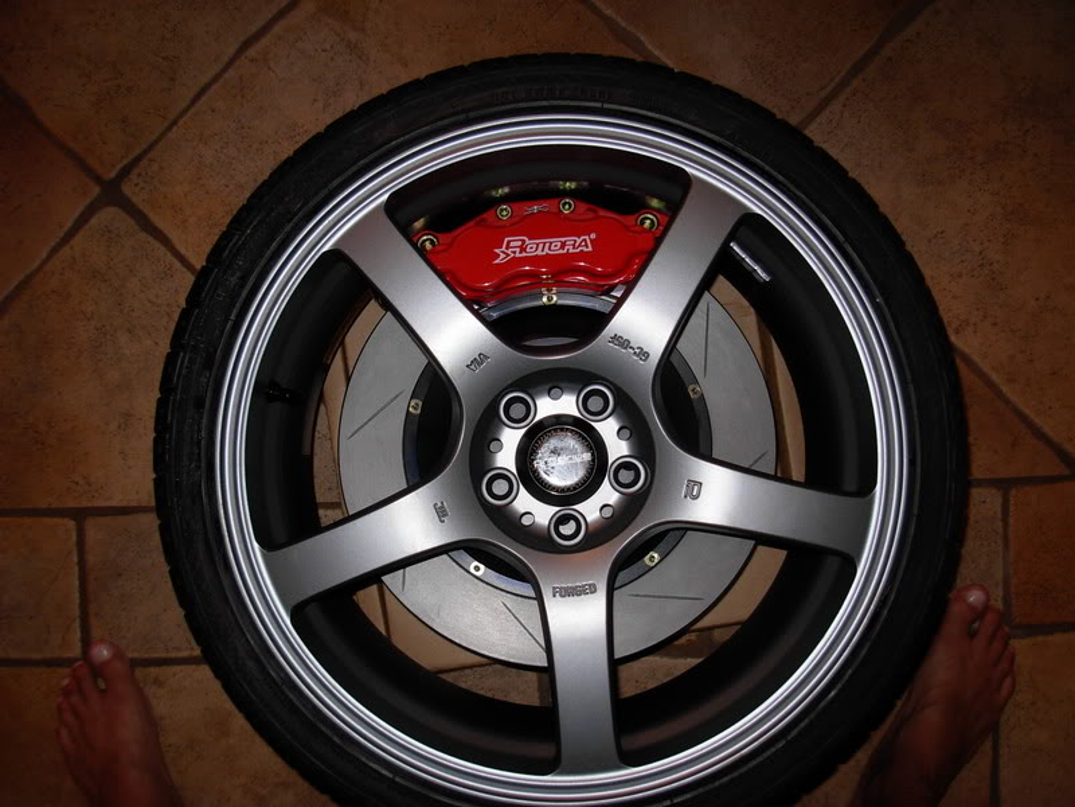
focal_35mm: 38
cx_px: 538
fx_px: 1180
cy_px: 404
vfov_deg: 37.7
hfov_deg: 49.0
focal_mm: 6.3
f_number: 2.9
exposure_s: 1/22.6
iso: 79
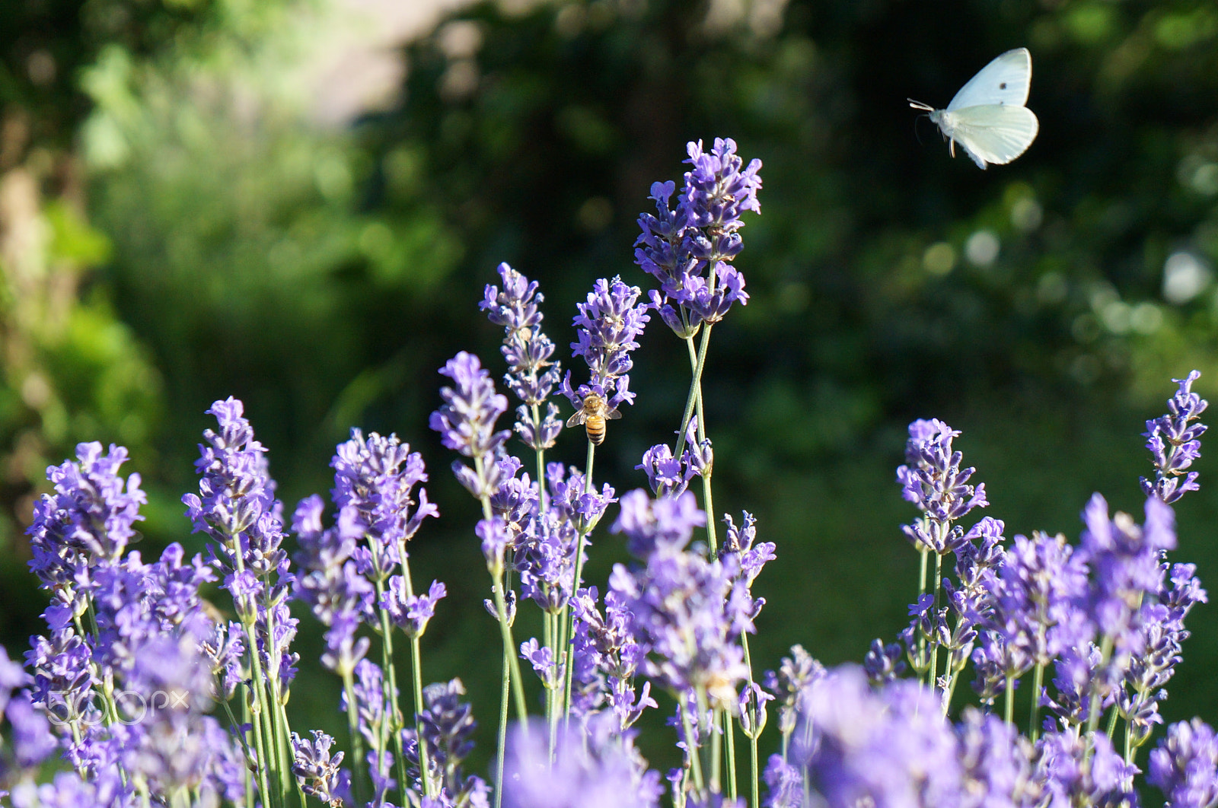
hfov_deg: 24.7
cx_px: 609
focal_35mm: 82
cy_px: 404
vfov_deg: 16.5
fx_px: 2787
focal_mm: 55
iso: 1250
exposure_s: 1/2000
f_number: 5.6
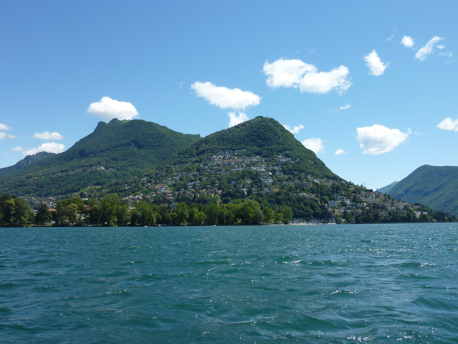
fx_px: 423
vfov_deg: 44.2
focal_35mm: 32
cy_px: 172
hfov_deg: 56.8
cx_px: 229
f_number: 4.5
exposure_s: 1/500
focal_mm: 5.3
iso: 80
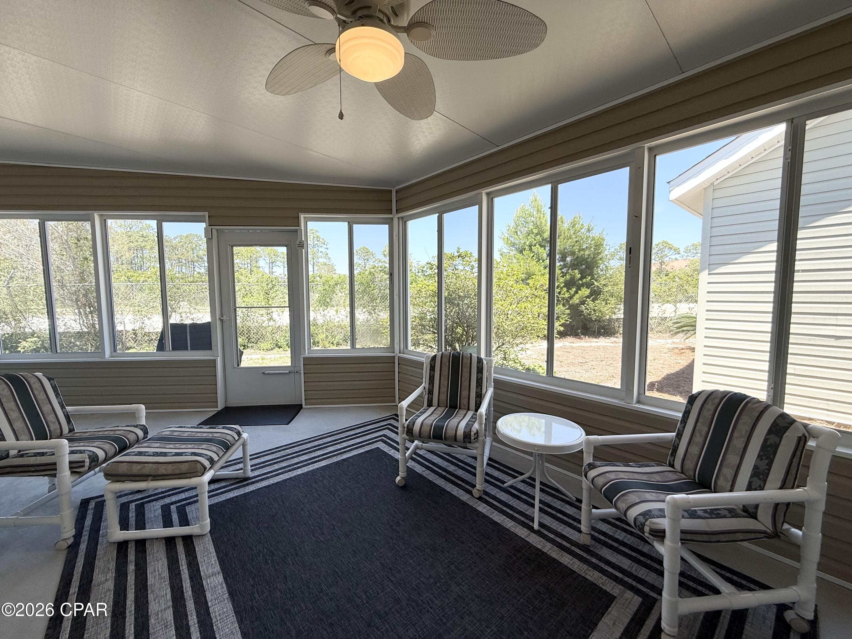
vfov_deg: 85.7
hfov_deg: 102.1
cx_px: 426
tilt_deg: -4.4
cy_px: 320
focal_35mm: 14
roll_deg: +0.1
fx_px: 345
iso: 64
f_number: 2.2
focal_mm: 2.22
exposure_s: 1/596
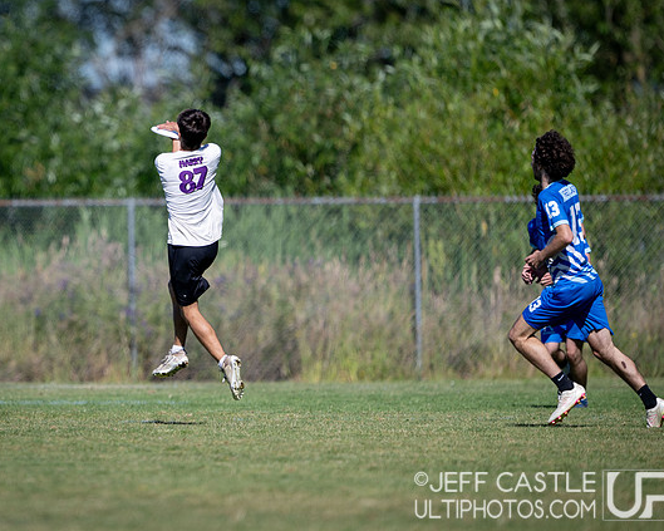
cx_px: 87
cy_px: 231
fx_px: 13302
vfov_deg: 2.3
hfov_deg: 2.9
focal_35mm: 677
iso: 90
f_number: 2.8
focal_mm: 400
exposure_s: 1/2000
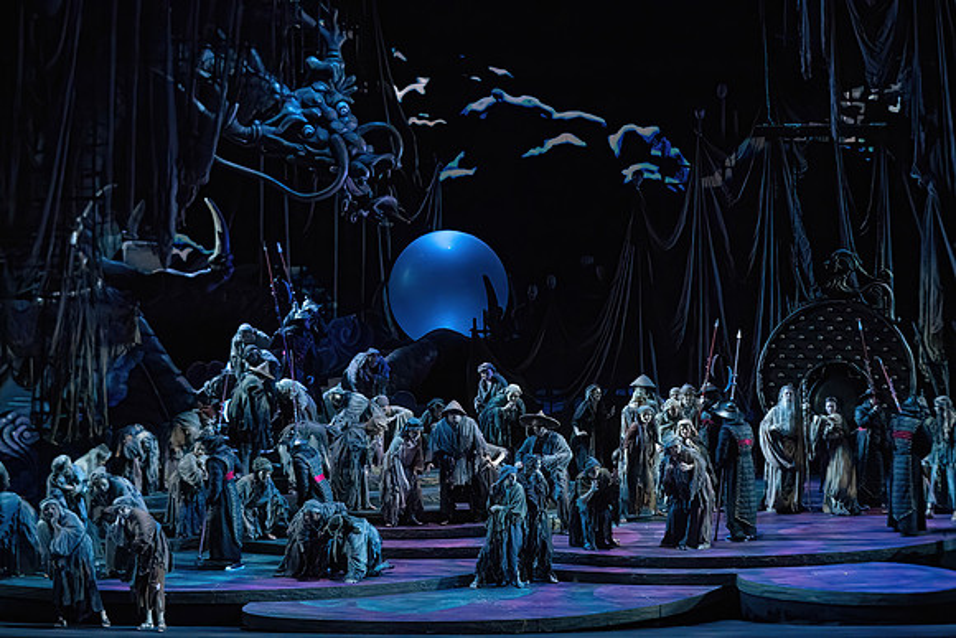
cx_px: 478
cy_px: 319
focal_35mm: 70
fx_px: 1859
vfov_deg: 19.5
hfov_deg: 28.8
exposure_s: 1/400
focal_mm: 70
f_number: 4.5
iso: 20000
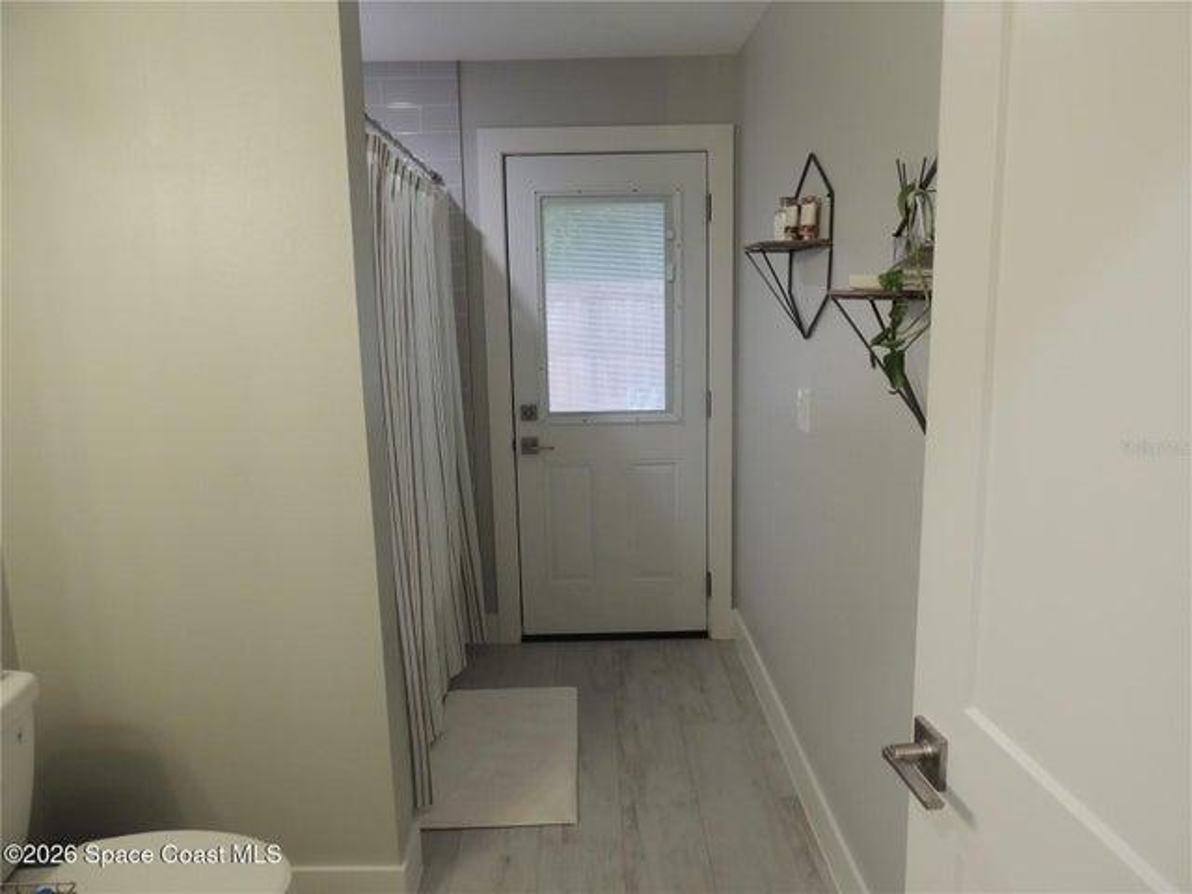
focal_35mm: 24
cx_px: 596
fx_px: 826
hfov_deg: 71.6
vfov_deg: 56.8
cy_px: 447
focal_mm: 4.3
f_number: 3
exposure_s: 1/30
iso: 200
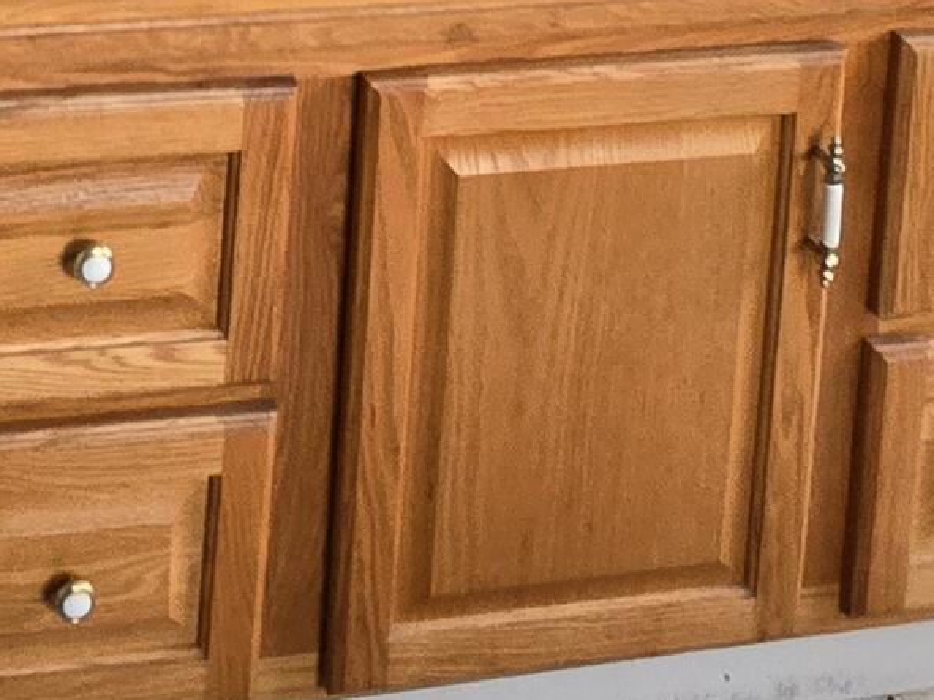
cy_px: -904
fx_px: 1780
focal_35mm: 66
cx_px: -33
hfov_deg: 27.4
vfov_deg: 15.1
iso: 250
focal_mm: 2.2
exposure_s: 1/60
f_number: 2.2
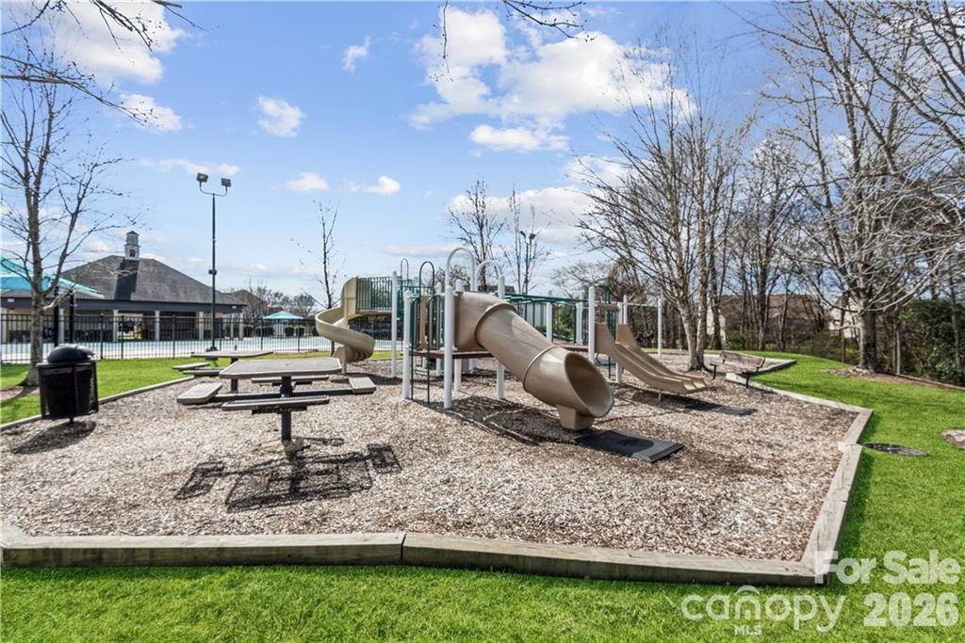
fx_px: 429
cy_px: 322
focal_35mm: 16
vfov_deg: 73.8
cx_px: 482
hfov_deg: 96.7
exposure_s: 1/320
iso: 125
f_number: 10
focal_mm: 16
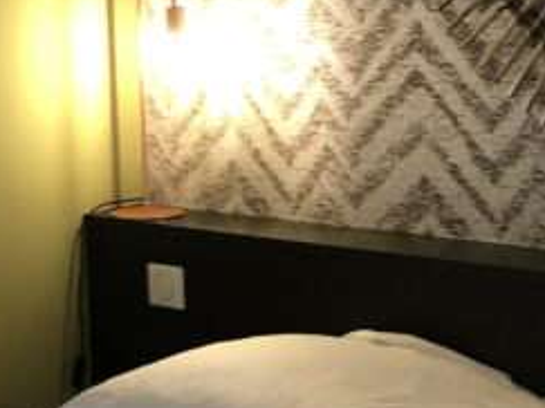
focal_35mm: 118
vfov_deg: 12.5
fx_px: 1857
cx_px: 45
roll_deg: +2.1
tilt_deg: -1.3
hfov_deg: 16.5
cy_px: 45
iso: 50
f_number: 1.8
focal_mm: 4
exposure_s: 1/17
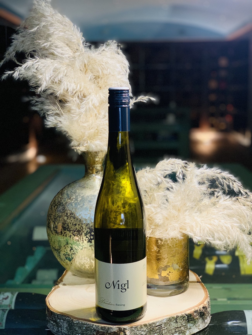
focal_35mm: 52
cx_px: 126
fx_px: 505
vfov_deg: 36.8
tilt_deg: -7.9
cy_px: 168
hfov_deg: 28.0
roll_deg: +0.5
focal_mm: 6
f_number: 2.4
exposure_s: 1/60
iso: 400
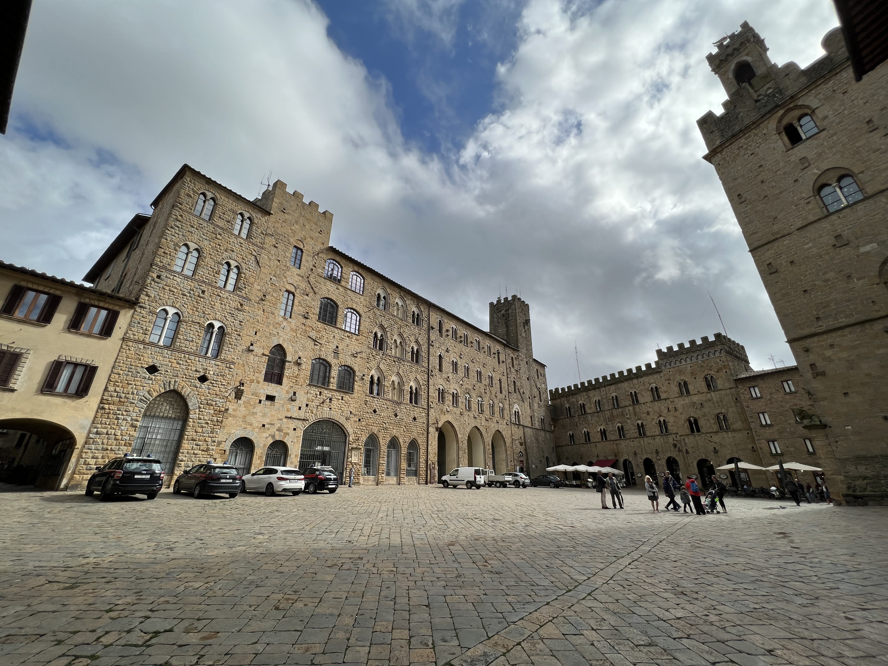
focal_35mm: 13
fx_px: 333
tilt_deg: +21.3
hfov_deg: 106.2
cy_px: 333
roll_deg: -0.7
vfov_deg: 89.9
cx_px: 444
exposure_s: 1/2660
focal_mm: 1.57
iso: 32
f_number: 1.8
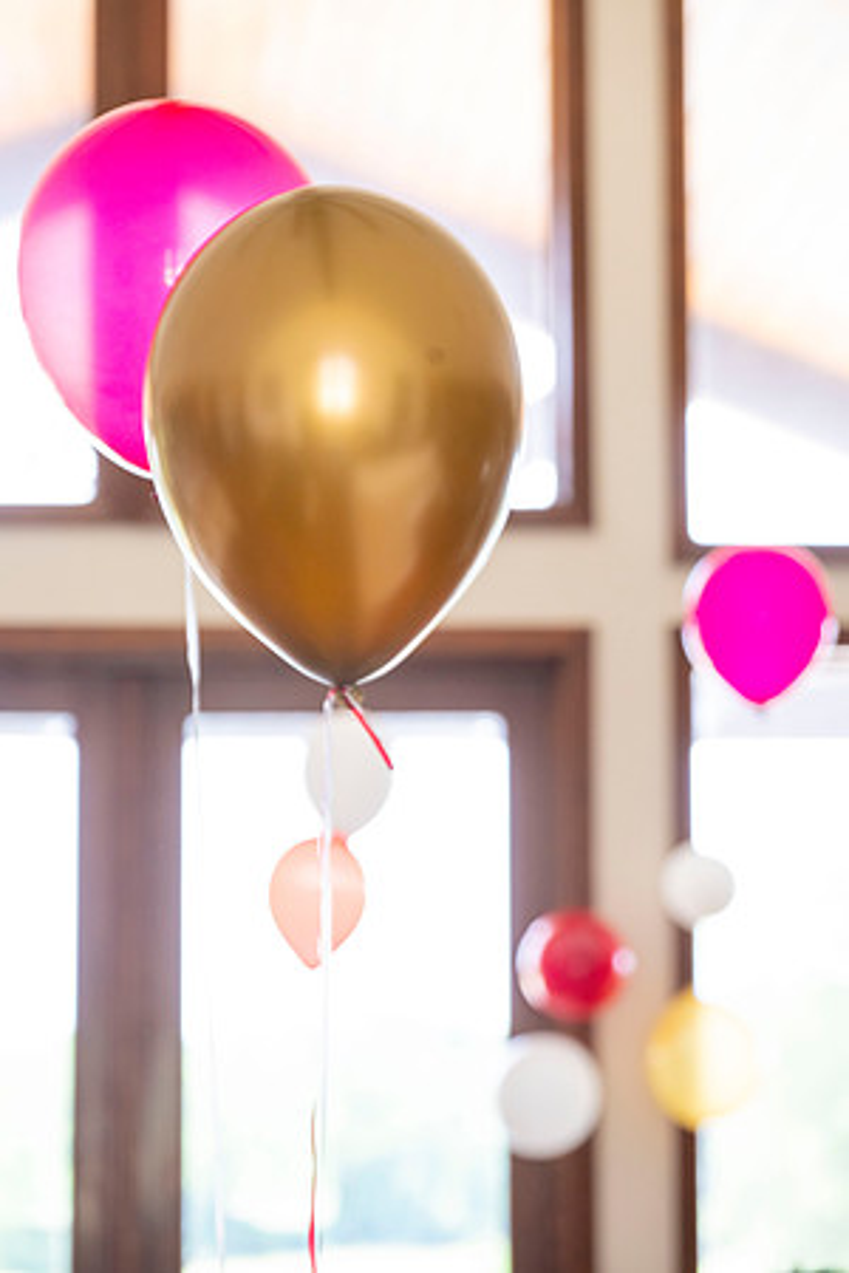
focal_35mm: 101
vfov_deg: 20.2
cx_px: 424
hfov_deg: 13.6
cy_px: 636
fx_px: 3573
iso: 800
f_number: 5.6
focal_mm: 101
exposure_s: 1/100
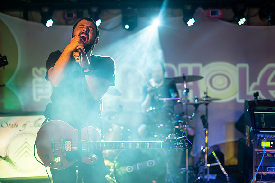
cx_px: 138
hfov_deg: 39.6
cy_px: 92
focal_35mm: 50
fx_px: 382
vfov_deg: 27.0
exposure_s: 1/100
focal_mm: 50
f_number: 2
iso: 800
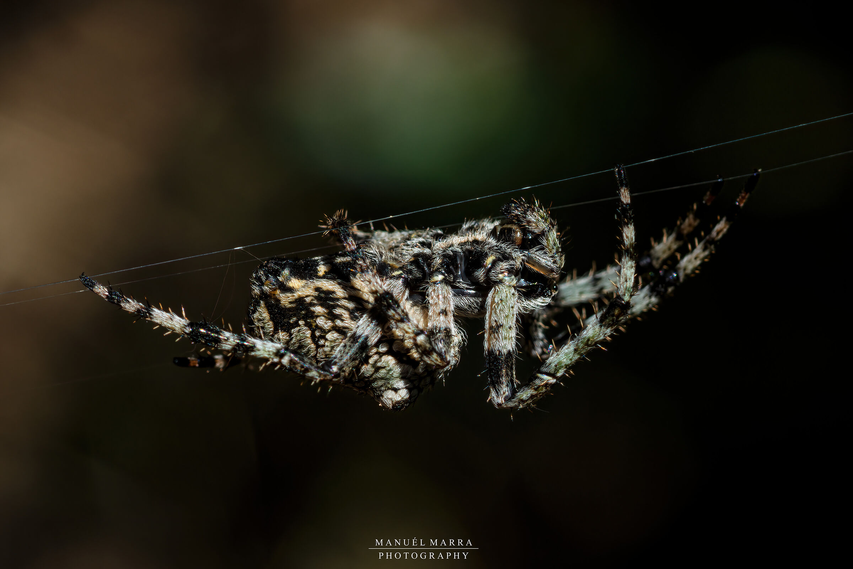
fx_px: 3056
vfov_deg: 10.6
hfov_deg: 15.9
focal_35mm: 129
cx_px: 426
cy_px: 284
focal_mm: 86
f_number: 22
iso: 100
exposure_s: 1/250
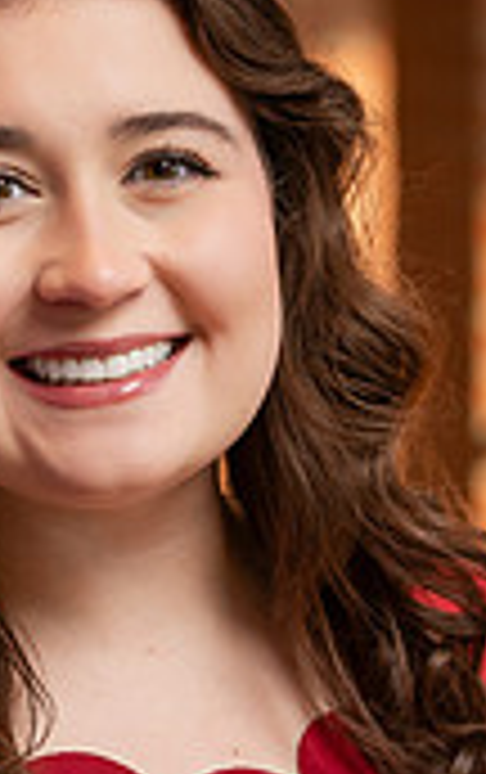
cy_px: 457
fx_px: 6527
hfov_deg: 4.3
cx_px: 14
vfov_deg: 6.8
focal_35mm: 309
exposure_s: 1/250
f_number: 3.2
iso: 250
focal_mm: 90
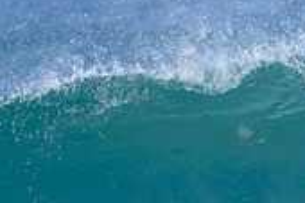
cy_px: 163
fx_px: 28930
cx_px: 504
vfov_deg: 0.4
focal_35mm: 3418
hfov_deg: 0.6
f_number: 11
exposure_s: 1/2000
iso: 800
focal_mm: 1000
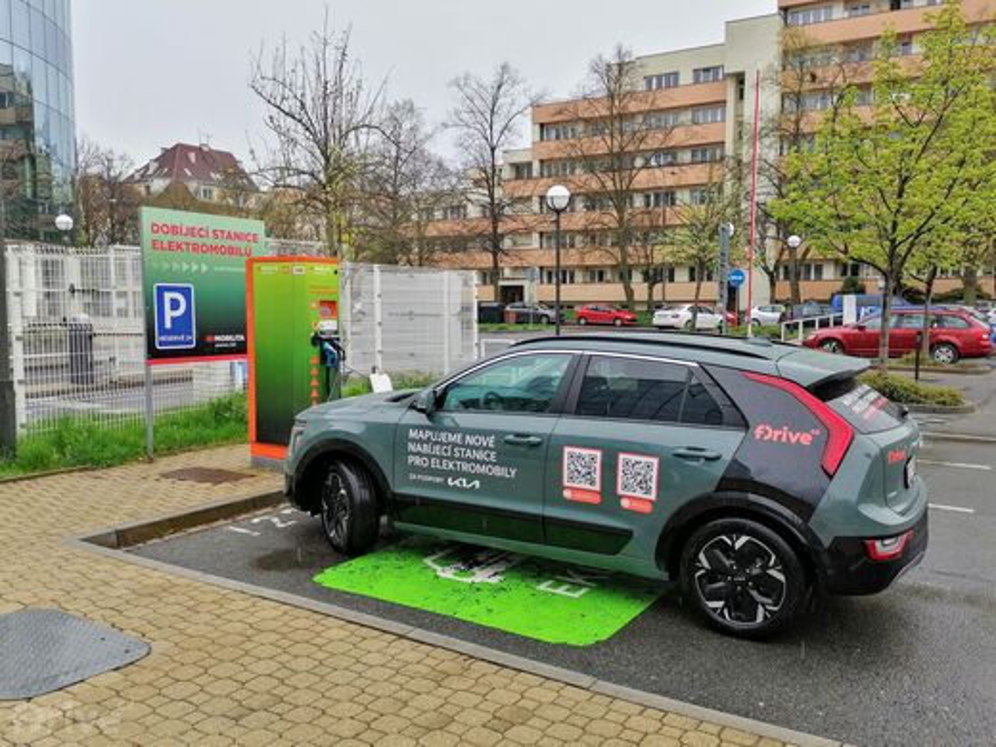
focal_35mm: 30
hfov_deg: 60.0
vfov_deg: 46.8
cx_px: 498
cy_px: 374
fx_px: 863
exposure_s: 1/443
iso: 50
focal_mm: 5.3
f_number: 1.8
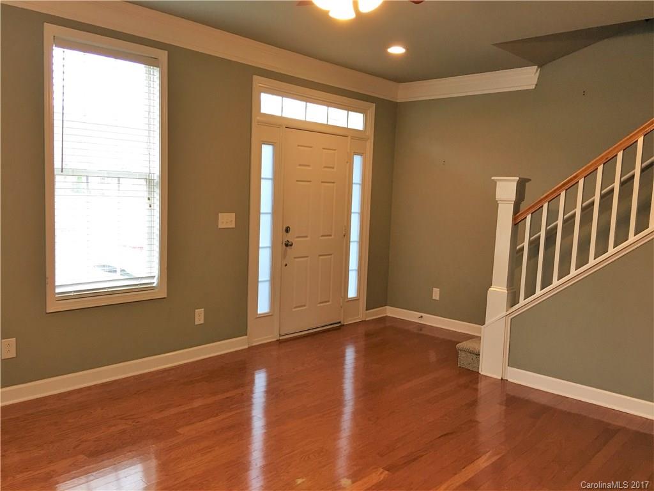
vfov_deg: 48.2
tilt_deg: -3.5
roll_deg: -1.6
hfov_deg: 61.7
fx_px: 548
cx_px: 327
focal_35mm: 29
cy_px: 246
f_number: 2.2
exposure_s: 1/15
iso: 50
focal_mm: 4.15
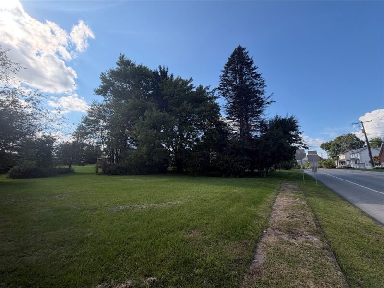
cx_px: 192
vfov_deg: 85.7
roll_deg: +1.0
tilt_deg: +8.9
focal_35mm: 14
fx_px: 155
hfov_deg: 102.1
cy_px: 144
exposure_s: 1/770
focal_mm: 2.22
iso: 32
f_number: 2.2
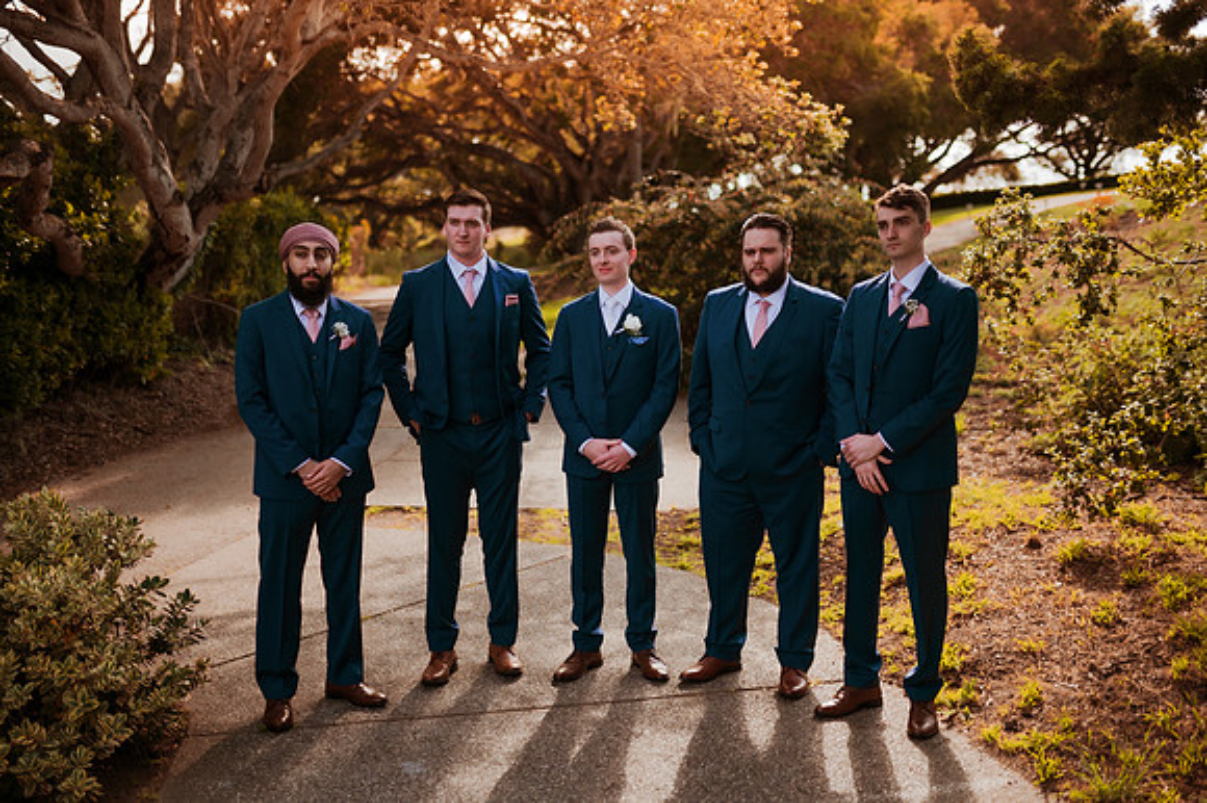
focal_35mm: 35
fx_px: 1173
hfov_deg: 54.5
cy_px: 402
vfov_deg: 37.8
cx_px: 604
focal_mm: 35
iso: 320
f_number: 1.4
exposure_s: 1/6400
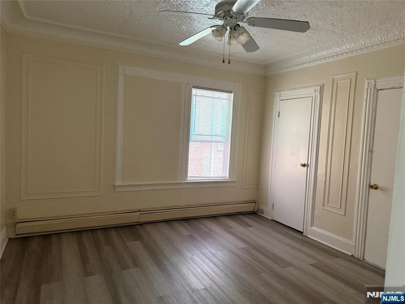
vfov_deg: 56.8
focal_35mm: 24
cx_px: 202
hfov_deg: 71.6
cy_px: 152
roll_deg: -2.2
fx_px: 281
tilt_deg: -4.2
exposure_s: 1/60
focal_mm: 6.76
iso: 800
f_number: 1.78
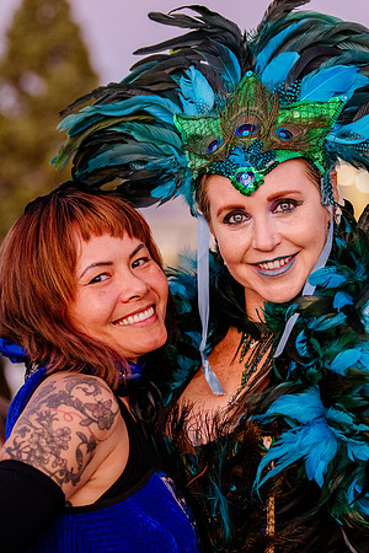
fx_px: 1921
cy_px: 280
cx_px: 279
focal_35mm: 125
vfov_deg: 16.4
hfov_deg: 10.9
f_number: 2.8
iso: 2500
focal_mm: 82
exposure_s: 1/160
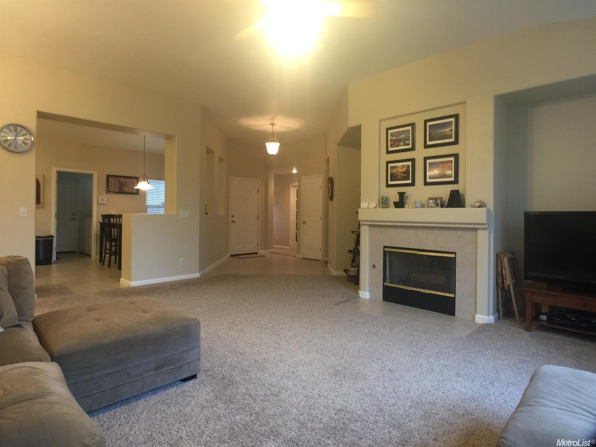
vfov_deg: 48.2
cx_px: 298
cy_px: 224
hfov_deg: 61.7
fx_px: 499
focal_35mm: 29
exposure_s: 1/15
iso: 80
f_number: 2.2
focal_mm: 4.15
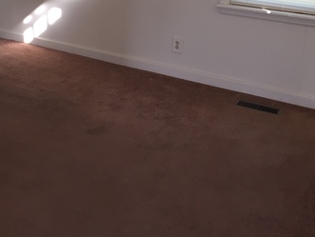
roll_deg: -0.1
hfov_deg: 34.1
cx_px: 116
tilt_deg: -16.1
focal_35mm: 56
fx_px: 510
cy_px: 14
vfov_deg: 25.2
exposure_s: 1/40
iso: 32
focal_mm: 4.15
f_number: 2.2
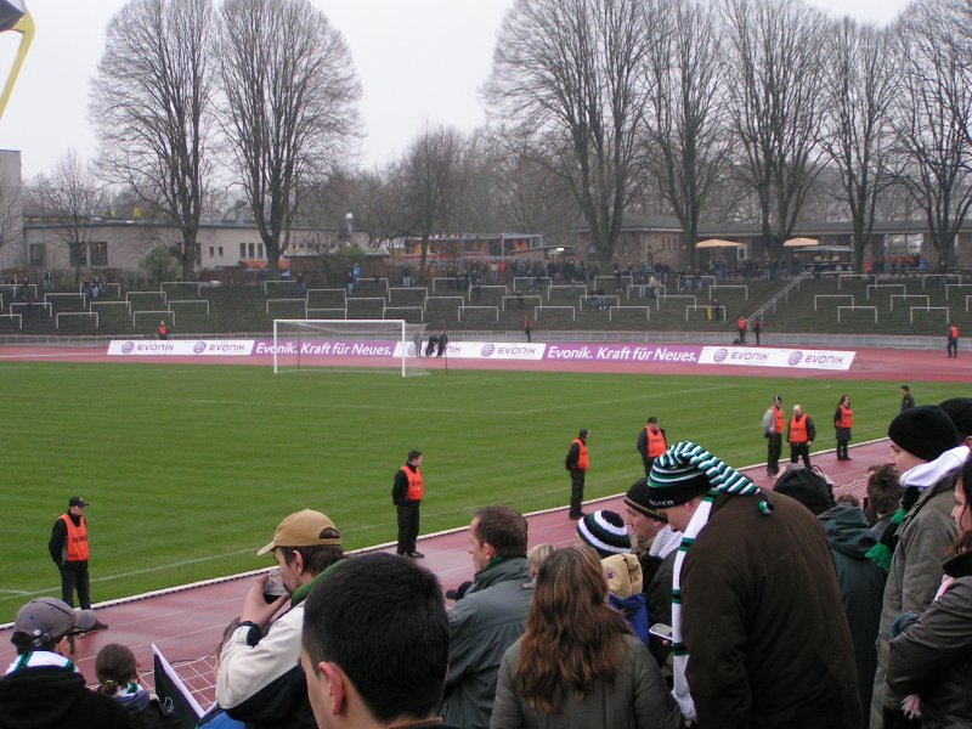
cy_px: 364
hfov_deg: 29.8
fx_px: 1825
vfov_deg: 22.6
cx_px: 486
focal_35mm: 65
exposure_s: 1/80
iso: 125
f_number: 3.2
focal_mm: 10
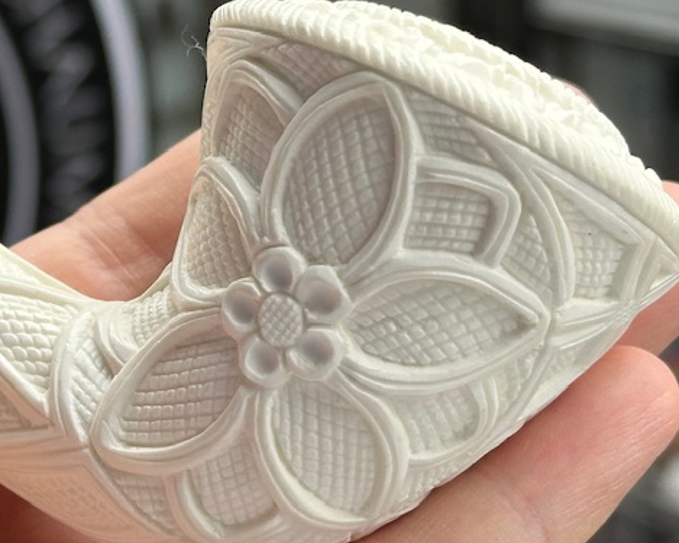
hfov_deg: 14.8
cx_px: 33
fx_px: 2572
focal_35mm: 128
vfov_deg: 12.0
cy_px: 204
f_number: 1.78
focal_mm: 6.86
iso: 64
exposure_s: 1/1009
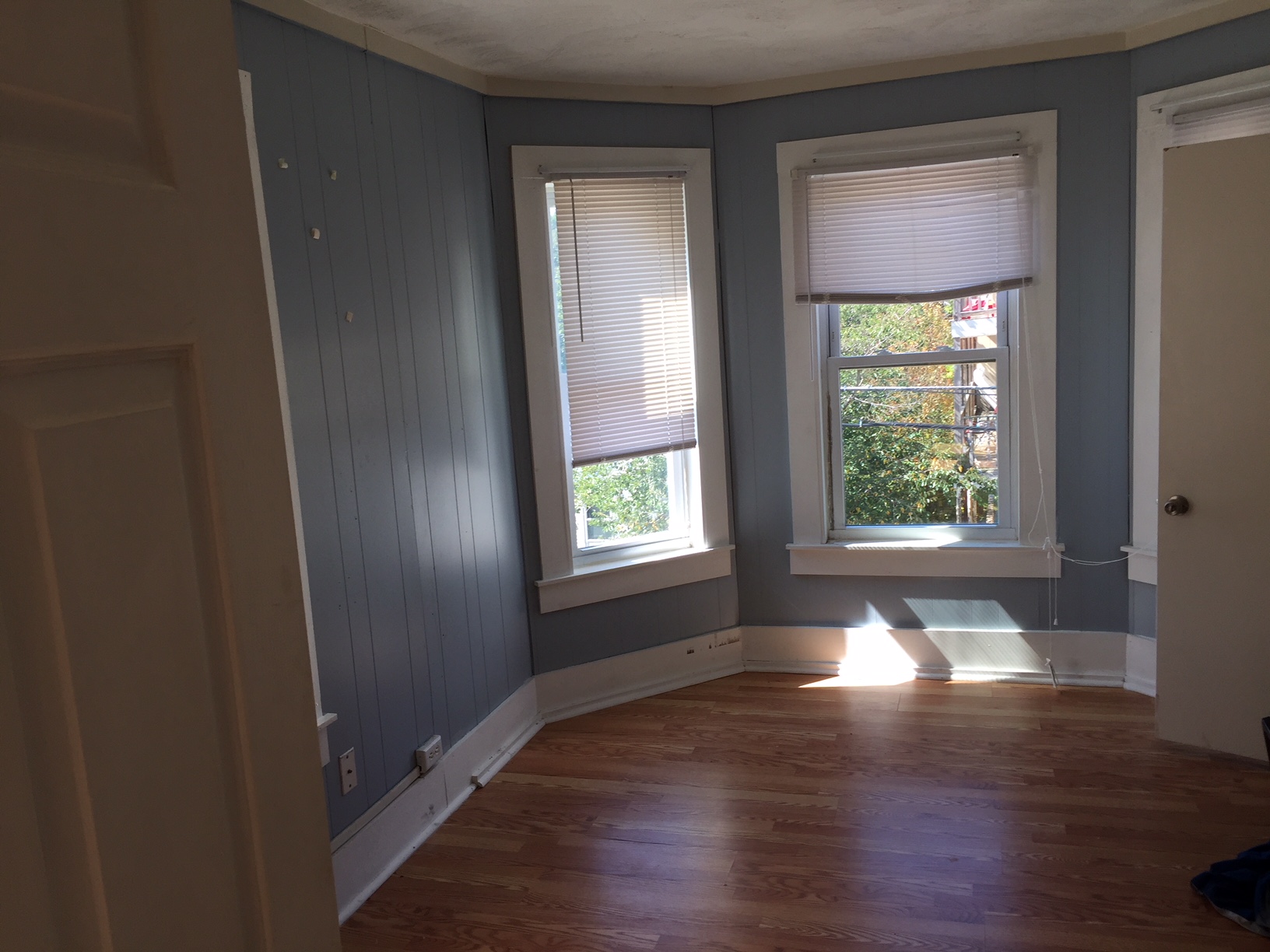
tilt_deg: -9.8
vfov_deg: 48.2
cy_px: 476
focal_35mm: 29
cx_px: 635
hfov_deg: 61.7
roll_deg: +3.3
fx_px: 1064
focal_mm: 4.15
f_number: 2.2
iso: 32
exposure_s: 1/178
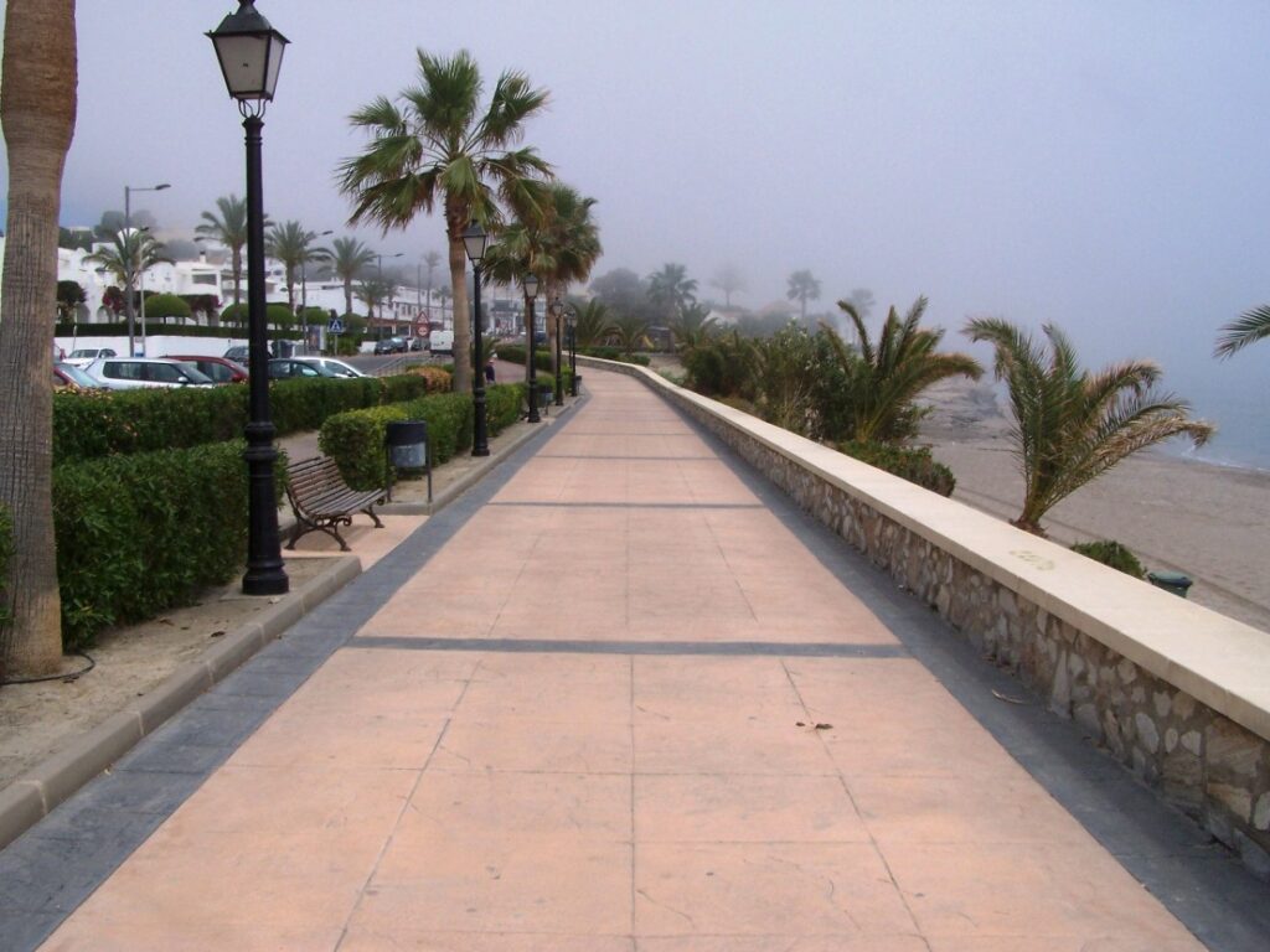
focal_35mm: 38
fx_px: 1394
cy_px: 476
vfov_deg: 37.7
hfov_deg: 49.0
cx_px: 635
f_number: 5.6
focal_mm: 6.3
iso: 80
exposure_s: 1/1000
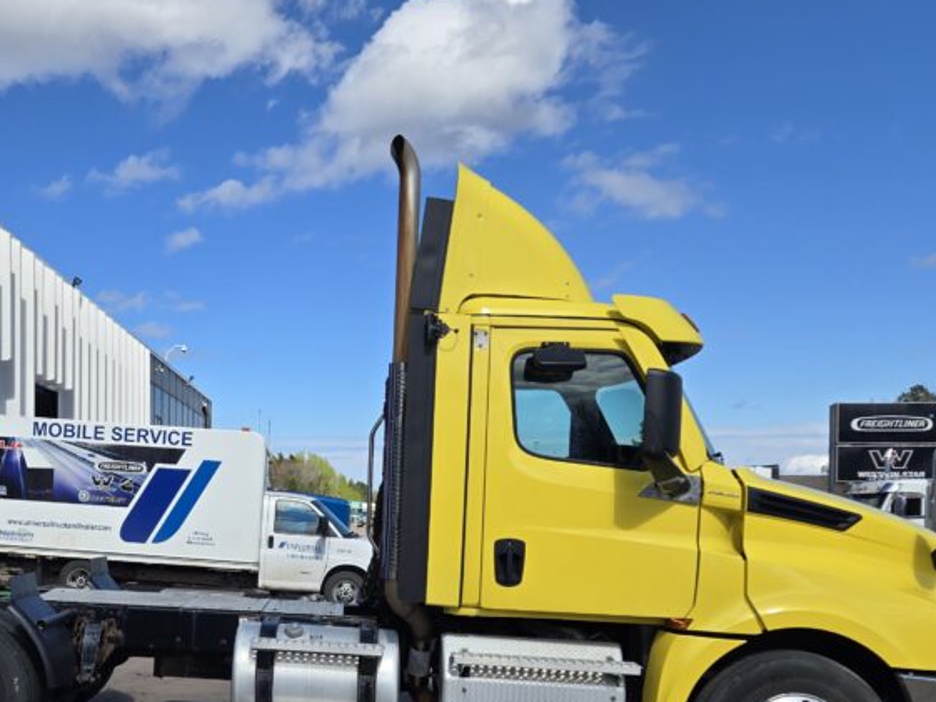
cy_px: 527
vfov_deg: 33.7
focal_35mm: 42
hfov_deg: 43.4
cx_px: 235
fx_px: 1136
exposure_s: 1/2327
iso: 25
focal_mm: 5.4
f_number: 1.8
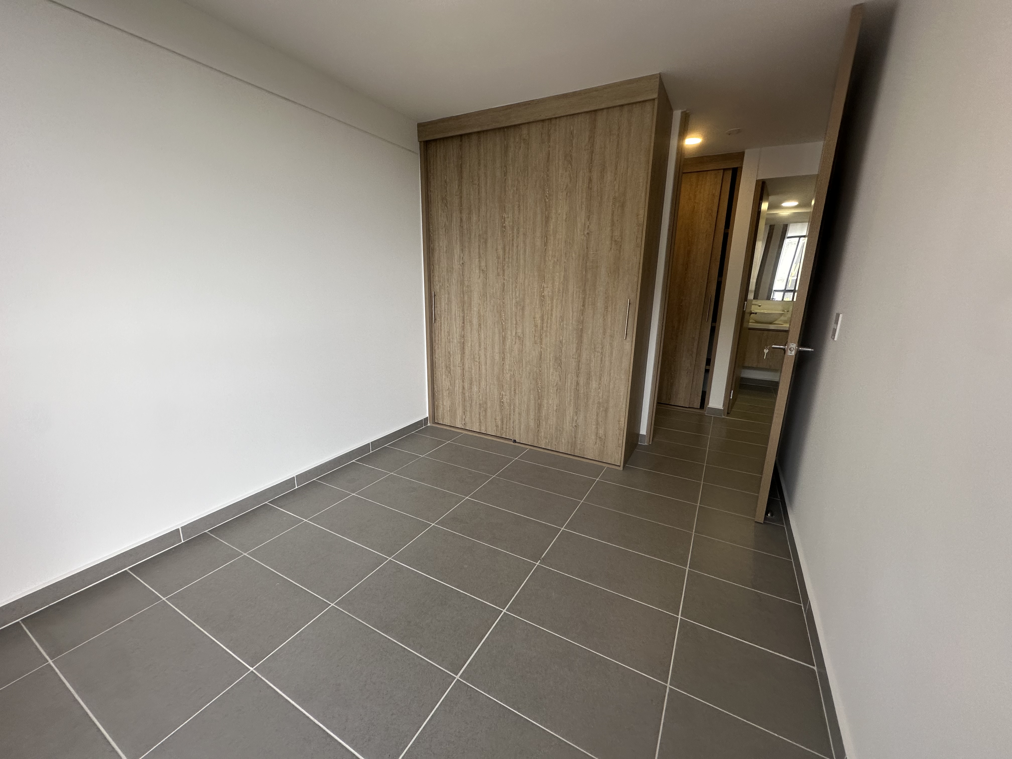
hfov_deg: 102.1
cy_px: 380
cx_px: 506
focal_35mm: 14
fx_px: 409
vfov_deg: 85.7
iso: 100
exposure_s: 1/99
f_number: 2.2
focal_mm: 2.22
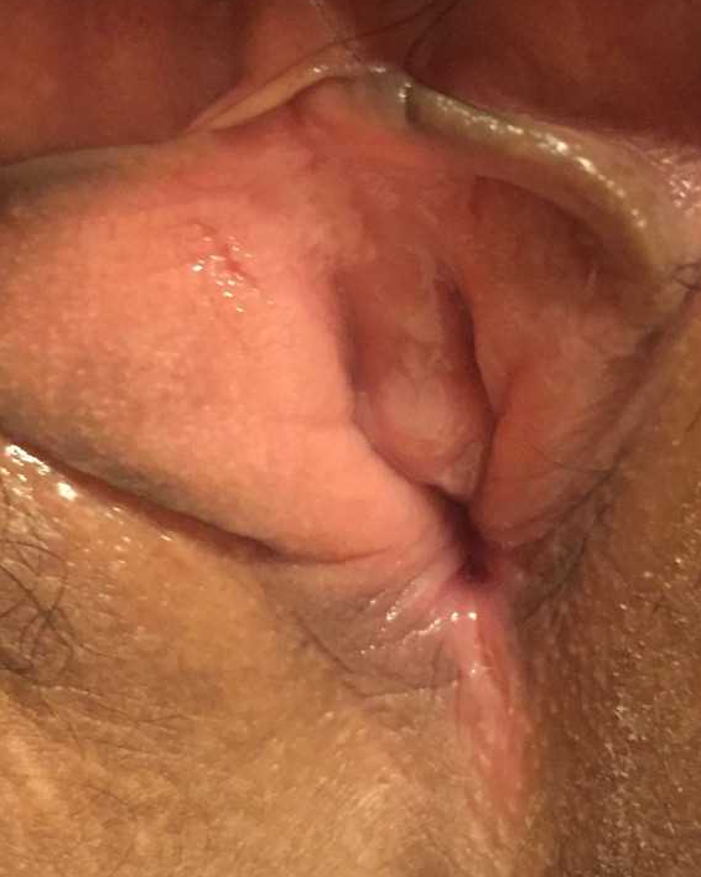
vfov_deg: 29.5
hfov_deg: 23.7
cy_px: 343
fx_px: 1660
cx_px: 504
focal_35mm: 64
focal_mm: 4.15
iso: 500
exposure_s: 1/17
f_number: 2.2
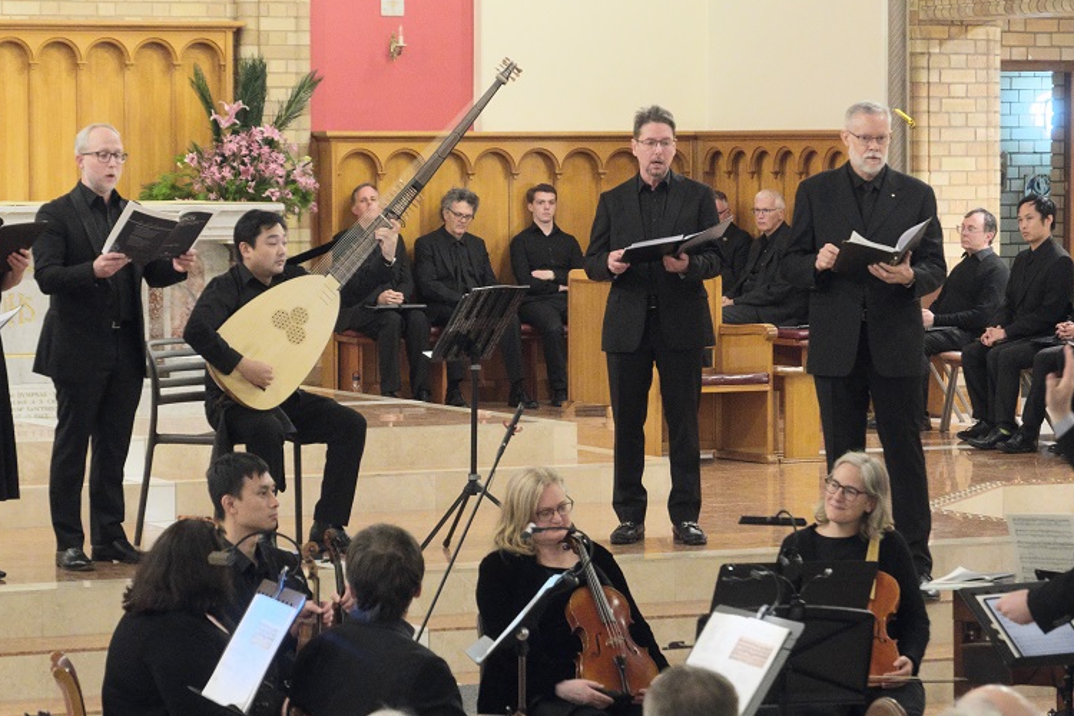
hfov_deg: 16.3
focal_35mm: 126
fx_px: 3759
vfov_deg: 10.9
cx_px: 444
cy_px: 324
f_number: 5.3
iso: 8000
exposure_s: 1/50
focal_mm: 70.2
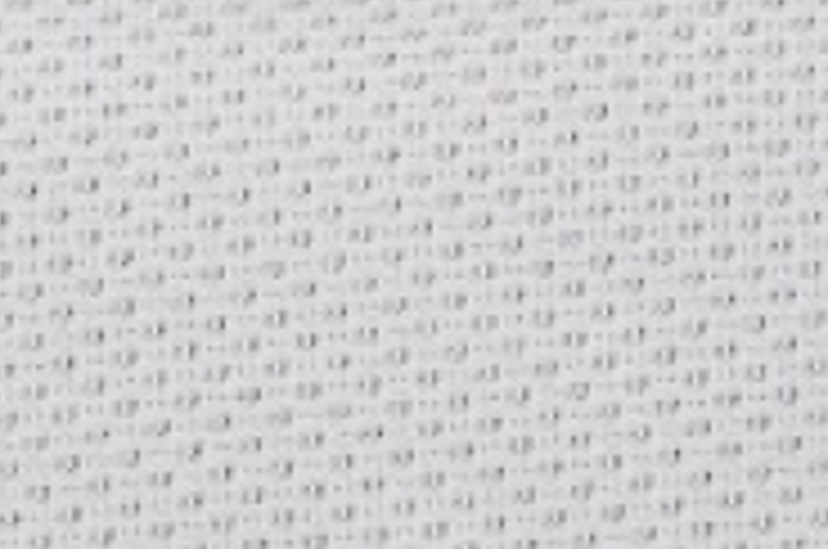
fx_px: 10125
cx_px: -382
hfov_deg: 4.7
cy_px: 513
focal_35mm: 441
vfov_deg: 3.1
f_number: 7.1
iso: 160
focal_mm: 50
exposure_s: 1/80
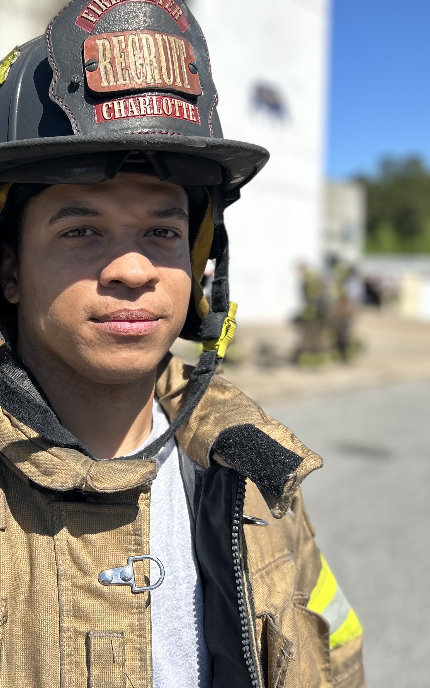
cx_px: 40
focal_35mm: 45
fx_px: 844
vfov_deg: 44.3
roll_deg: -1.3
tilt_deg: -1.7
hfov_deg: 27.5
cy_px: 299
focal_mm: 5.7
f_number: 1.5
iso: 50
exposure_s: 1/2915
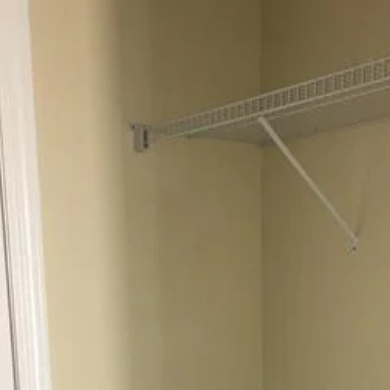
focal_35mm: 61
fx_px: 778
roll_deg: +1.4
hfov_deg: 28.0
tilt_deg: -10.3
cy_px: 435
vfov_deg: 25.9
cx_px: 260
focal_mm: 4.15
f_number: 2.2
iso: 160
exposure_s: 1/30
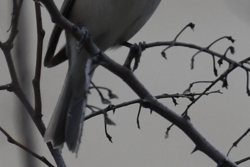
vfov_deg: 1.0
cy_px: 15
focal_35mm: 1412
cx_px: 170
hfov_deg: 1.5
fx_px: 9808
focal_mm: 480
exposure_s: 1/800
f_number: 5.6
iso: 640
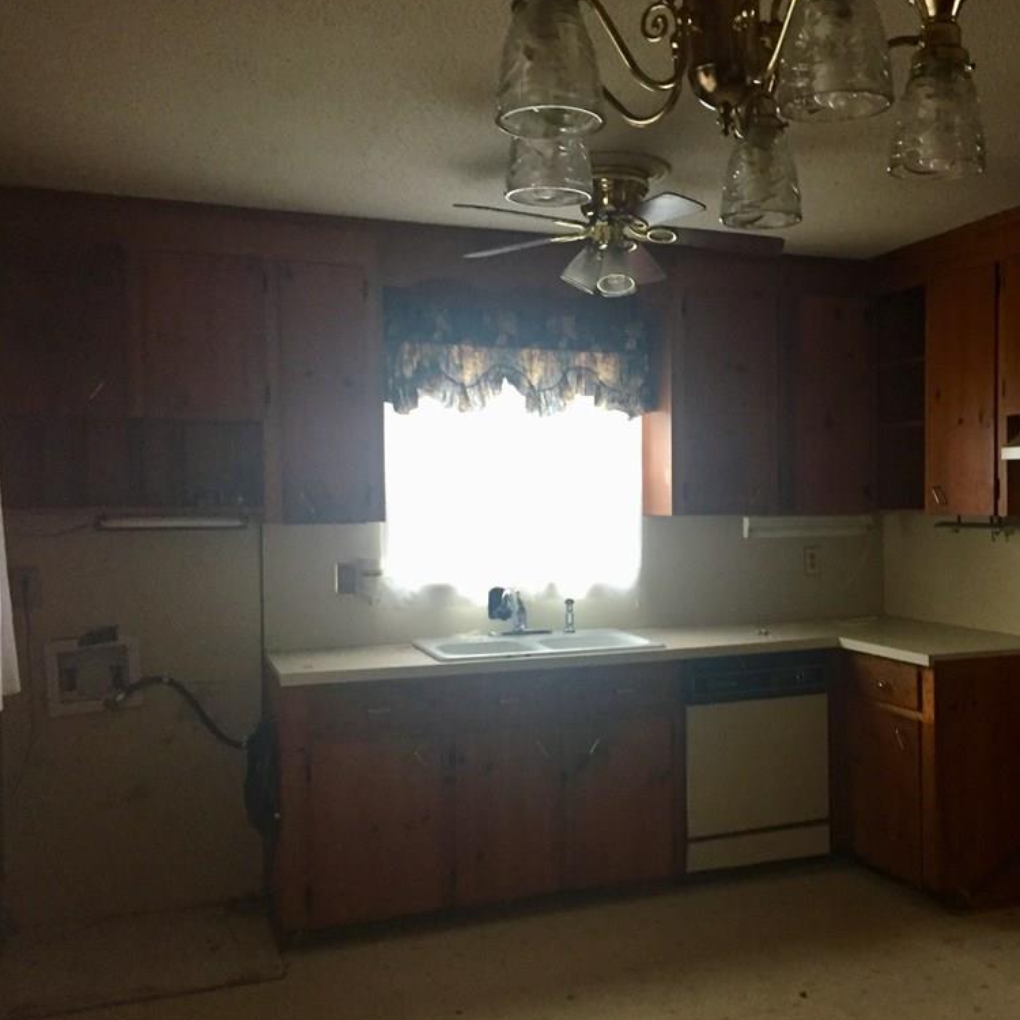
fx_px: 1167
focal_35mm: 35
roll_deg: +1.4
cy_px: 505
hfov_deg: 46.5
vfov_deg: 47.2
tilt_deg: -0.9
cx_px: 673
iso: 250
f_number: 2.2
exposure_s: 1/24
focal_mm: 4.15
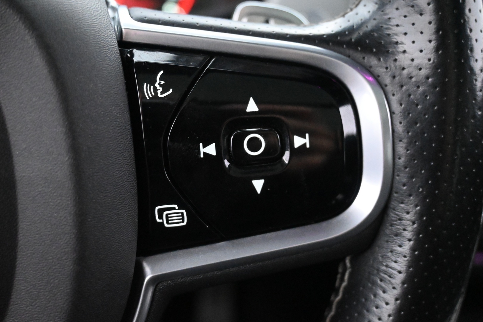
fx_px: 503
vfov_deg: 35.5
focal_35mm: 38
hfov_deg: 51.3
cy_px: 161
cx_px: 242
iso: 9000
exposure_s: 1/40
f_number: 4.2
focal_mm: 25
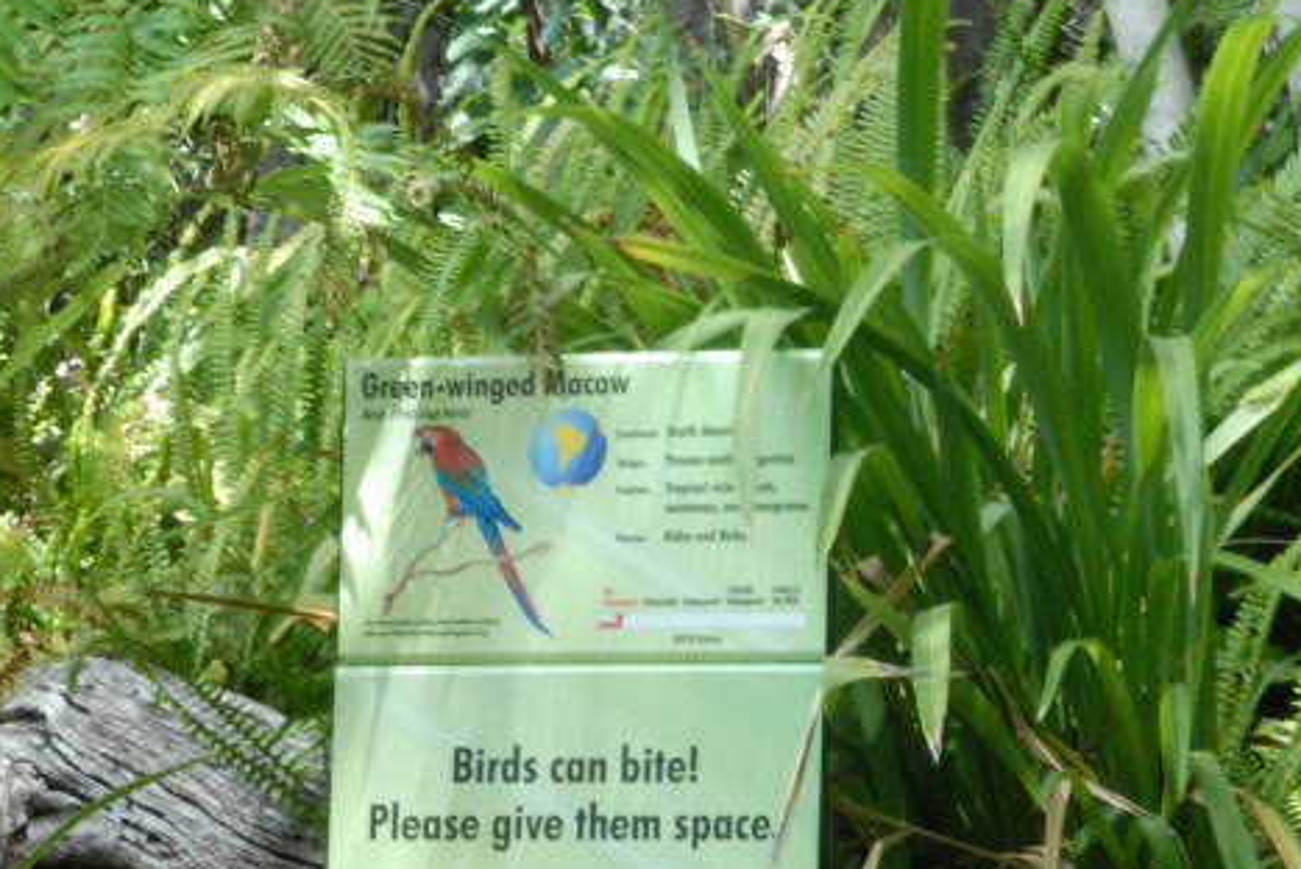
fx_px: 6974
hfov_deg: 10.7
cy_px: 714
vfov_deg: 7.1
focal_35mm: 193
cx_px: 839
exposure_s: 1/80
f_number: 13
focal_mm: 75
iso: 1100
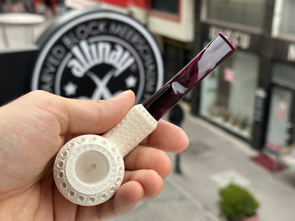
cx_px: 148
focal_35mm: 48
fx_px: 409
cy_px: 110
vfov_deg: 30.3
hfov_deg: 39.7
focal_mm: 6.86
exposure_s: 1/971
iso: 64
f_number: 1.78
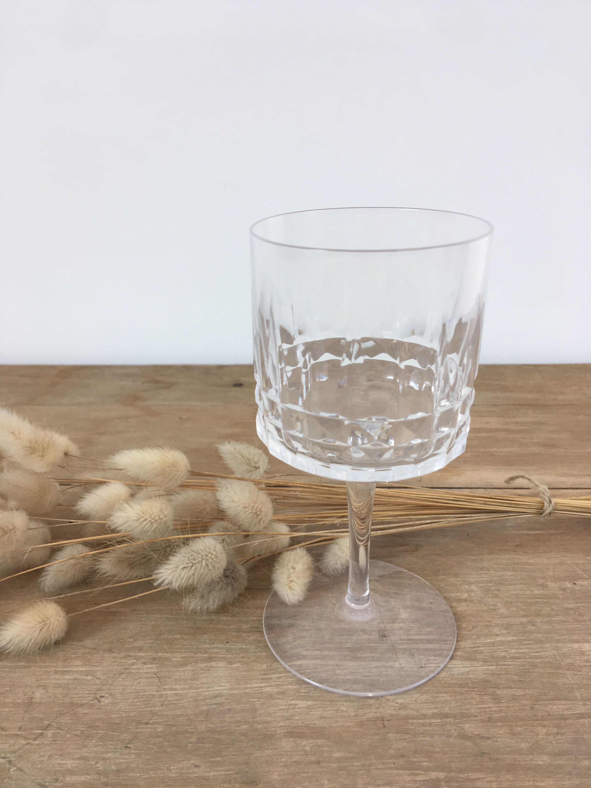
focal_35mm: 29
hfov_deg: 48.2
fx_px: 660
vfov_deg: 61.7
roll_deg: +0.3
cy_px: 394
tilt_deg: -24.0
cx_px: 296
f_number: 2.2
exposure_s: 1/100
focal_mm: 4.15
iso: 40
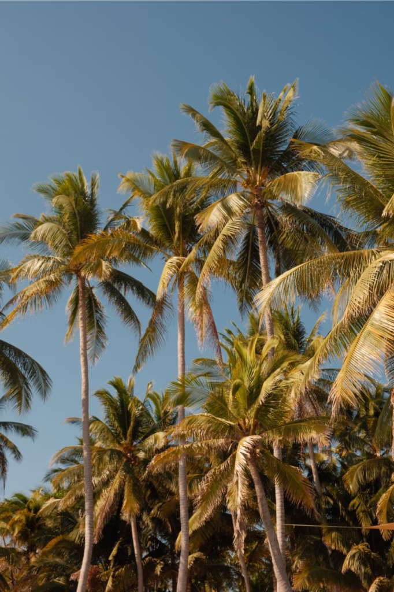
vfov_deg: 41.9
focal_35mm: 47
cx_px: 197
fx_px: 772
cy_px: 296
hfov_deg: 28.6
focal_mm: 31.5
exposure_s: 1/280
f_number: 9
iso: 250
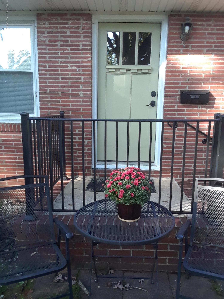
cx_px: 112
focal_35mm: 30
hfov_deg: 46.8
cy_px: 150
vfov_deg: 60.0
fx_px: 259
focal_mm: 2.47
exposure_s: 1/120
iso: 80
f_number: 1.9
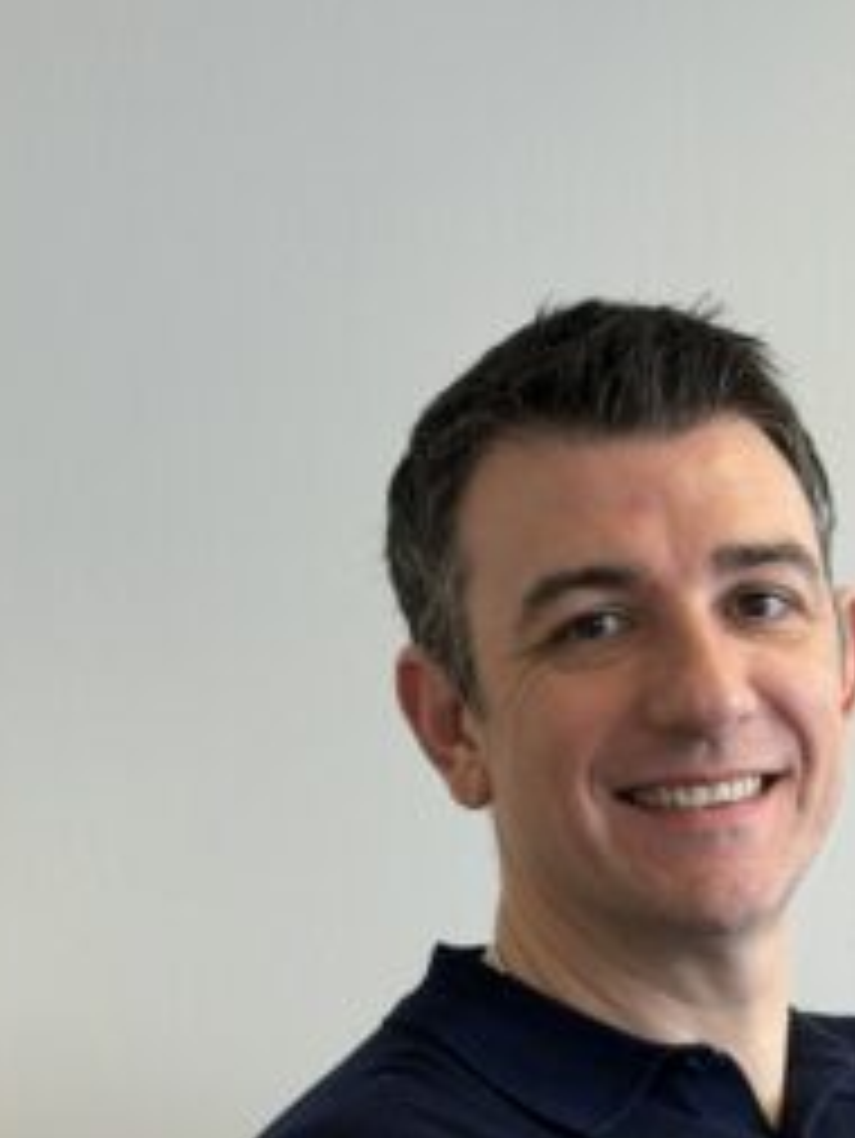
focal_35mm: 101
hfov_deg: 14.6
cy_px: 1046
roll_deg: -0.5
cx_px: 702
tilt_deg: -4.1
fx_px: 3323
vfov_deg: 19.1
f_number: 1.78
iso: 80
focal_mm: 6.76
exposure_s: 1/100
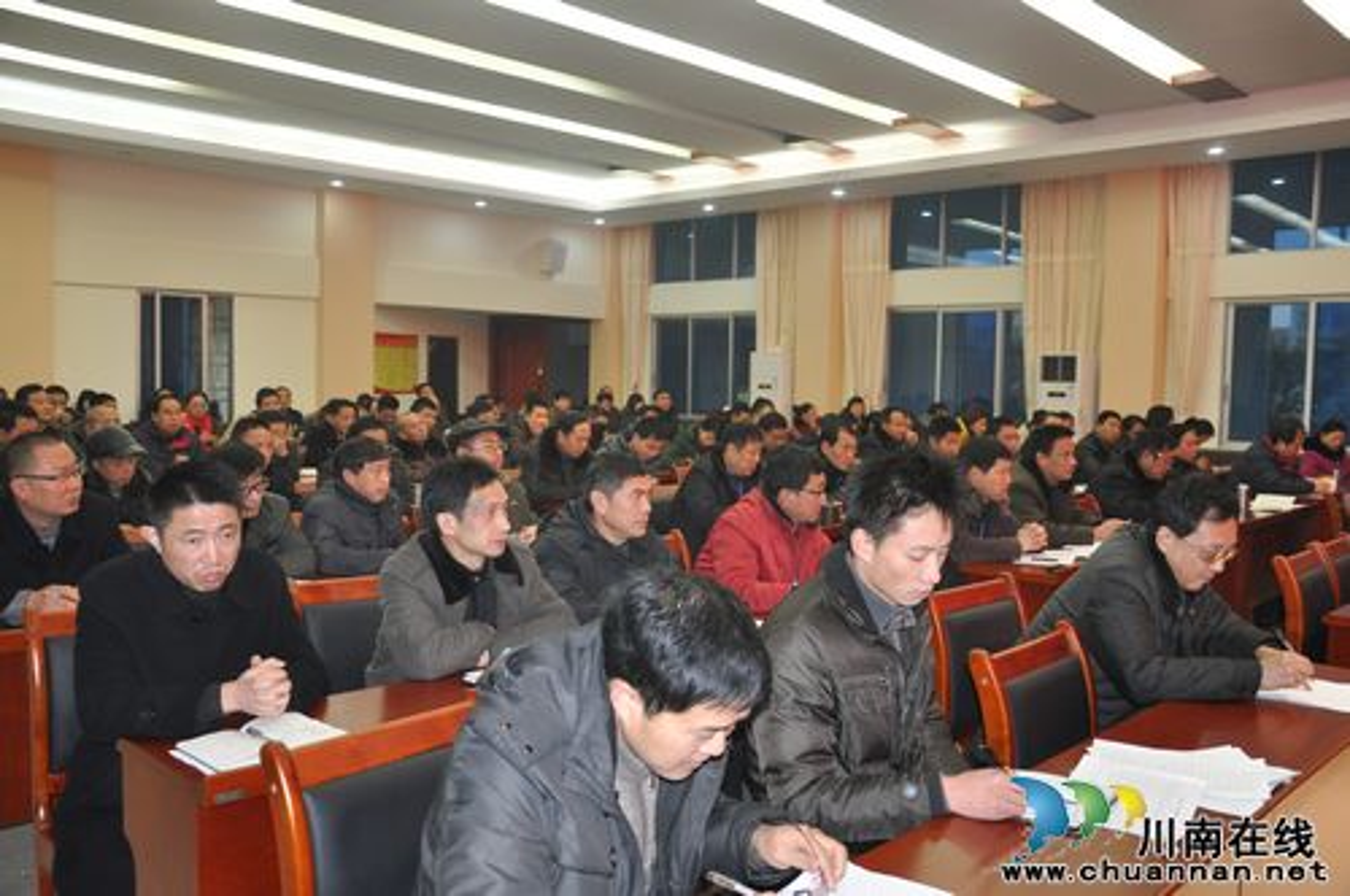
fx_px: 1180
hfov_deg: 59.6
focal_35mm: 32
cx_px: 675
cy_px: 448
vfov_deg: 41.6
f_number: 3.8
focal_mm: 21
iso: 800
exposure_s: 1/60
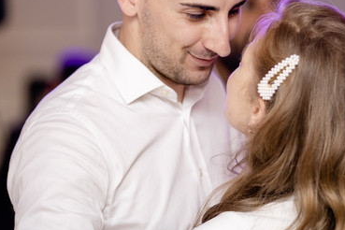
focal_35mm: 222
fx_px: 2127
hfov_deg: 9.3
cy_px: 52
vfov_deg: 6.2
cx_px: 235
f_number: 1.8
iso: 800
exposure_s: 1/200
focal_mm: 85
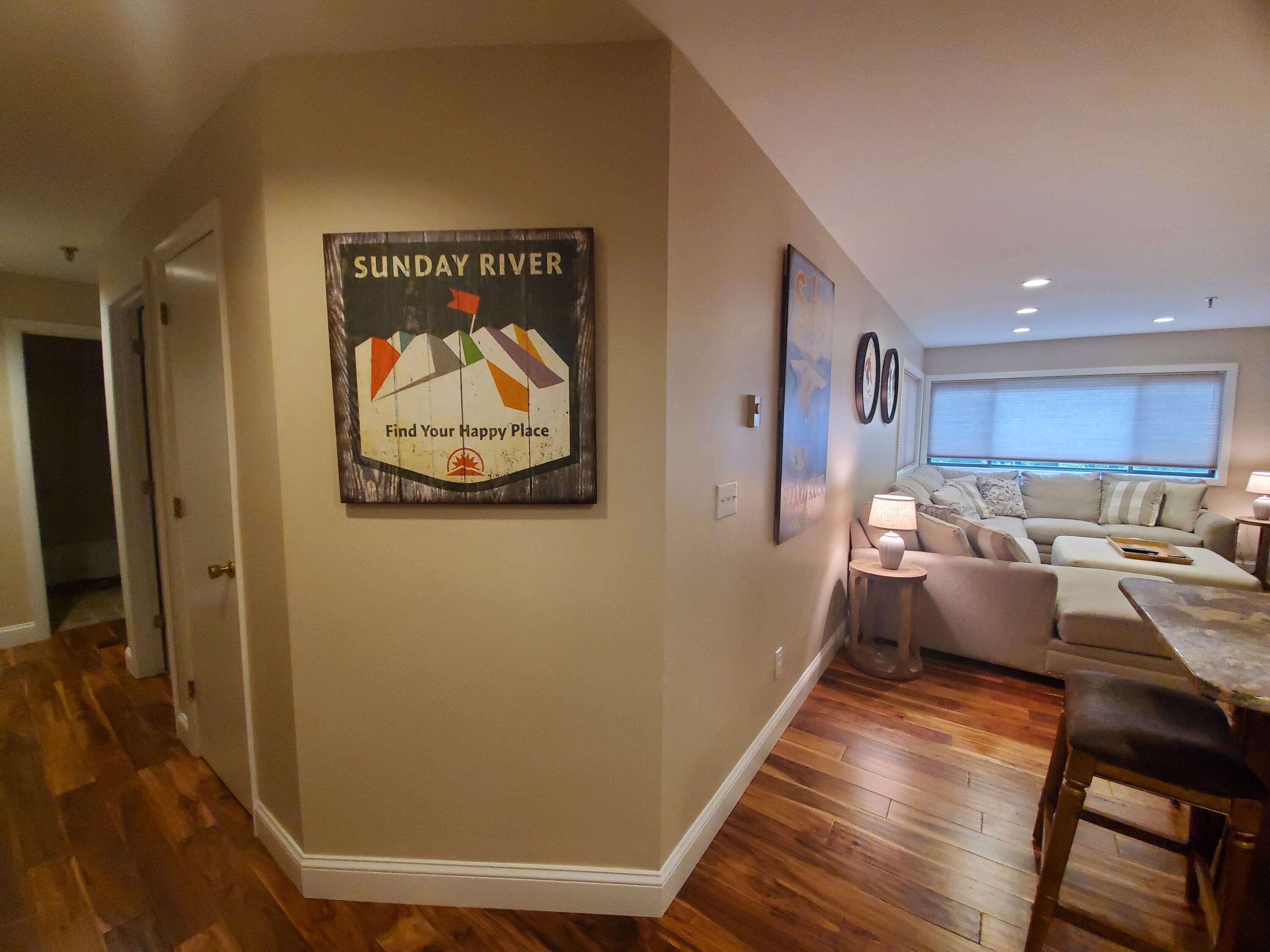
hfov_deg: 106.2
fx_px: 477
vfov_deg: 89.9
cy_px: 476
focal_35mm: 13
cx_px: 635
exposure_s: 1/59
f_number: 2.2
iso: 500
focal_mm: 1.8
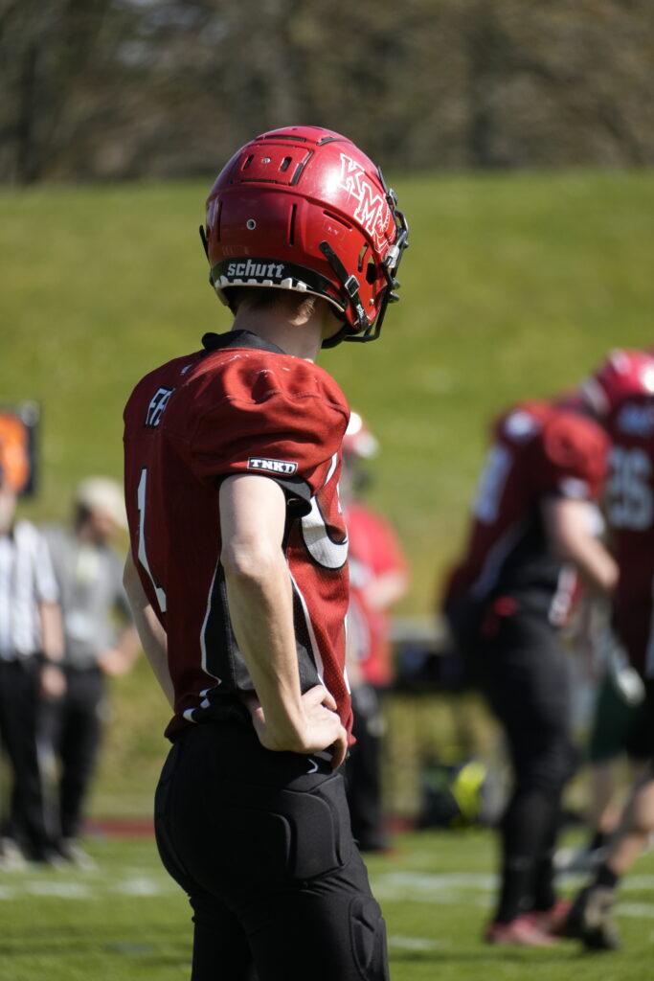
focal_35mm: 525
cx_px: 327
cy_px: 490
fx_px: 14300
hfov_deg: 2.6
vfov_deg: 3.9
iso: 640
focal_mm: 350
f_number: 6.3
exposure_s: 1/1600
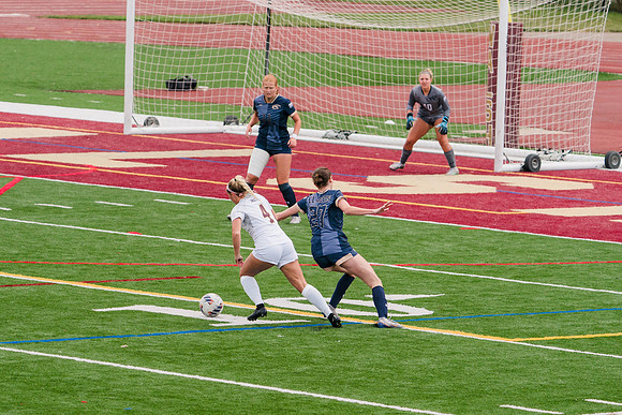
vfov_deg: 4.8
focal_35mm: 284
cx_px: 278
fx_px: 4915
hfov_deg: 7.2
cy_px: 231
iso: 640
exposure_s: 1/1600
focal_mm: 205
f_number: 5.6
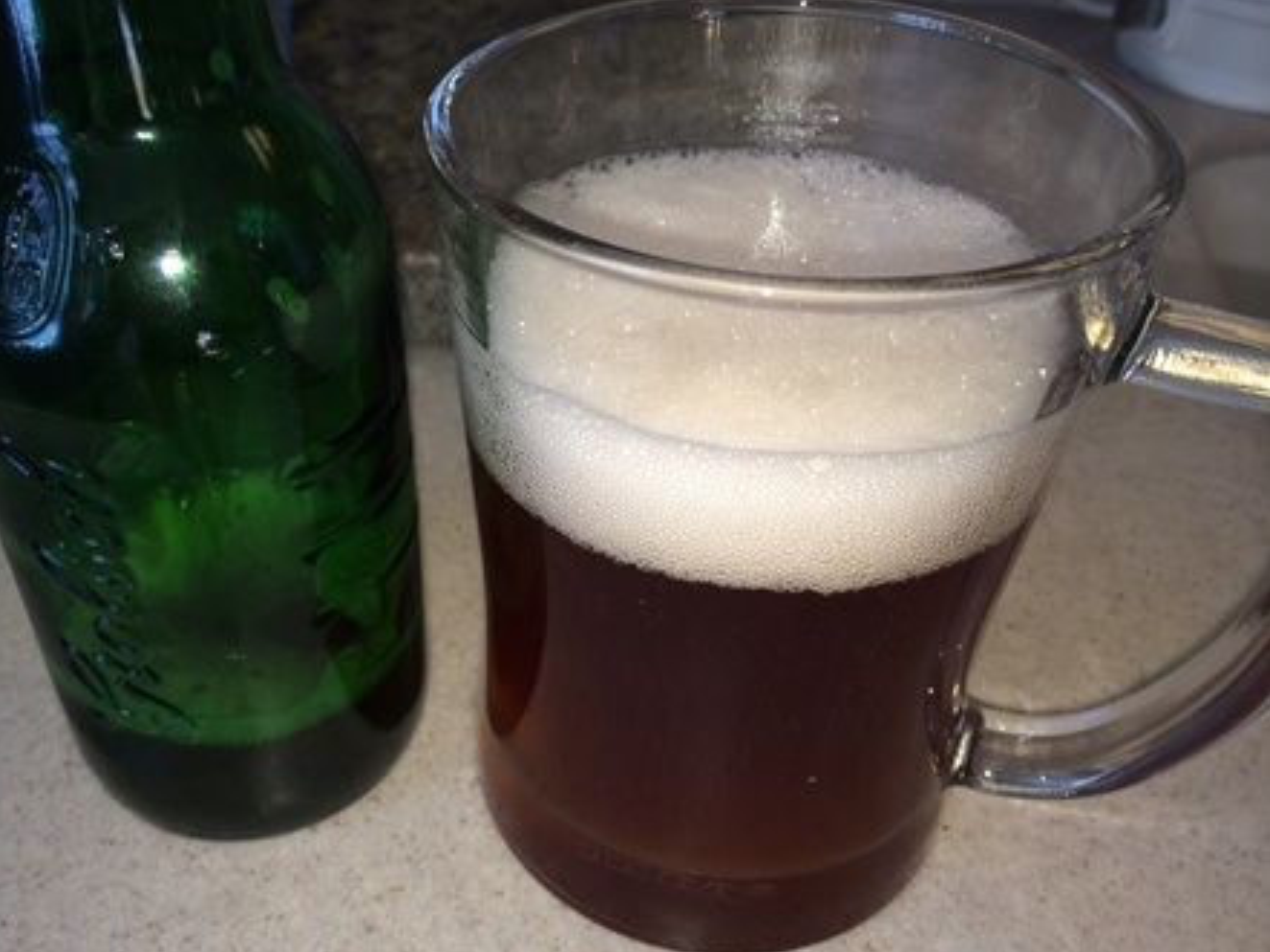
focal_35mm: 34
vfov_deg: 41.8
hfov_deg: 53.8
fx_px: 1248
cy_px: 488
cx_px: 553
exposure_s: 1/91
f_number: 2.2
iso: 32
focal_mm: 4.12
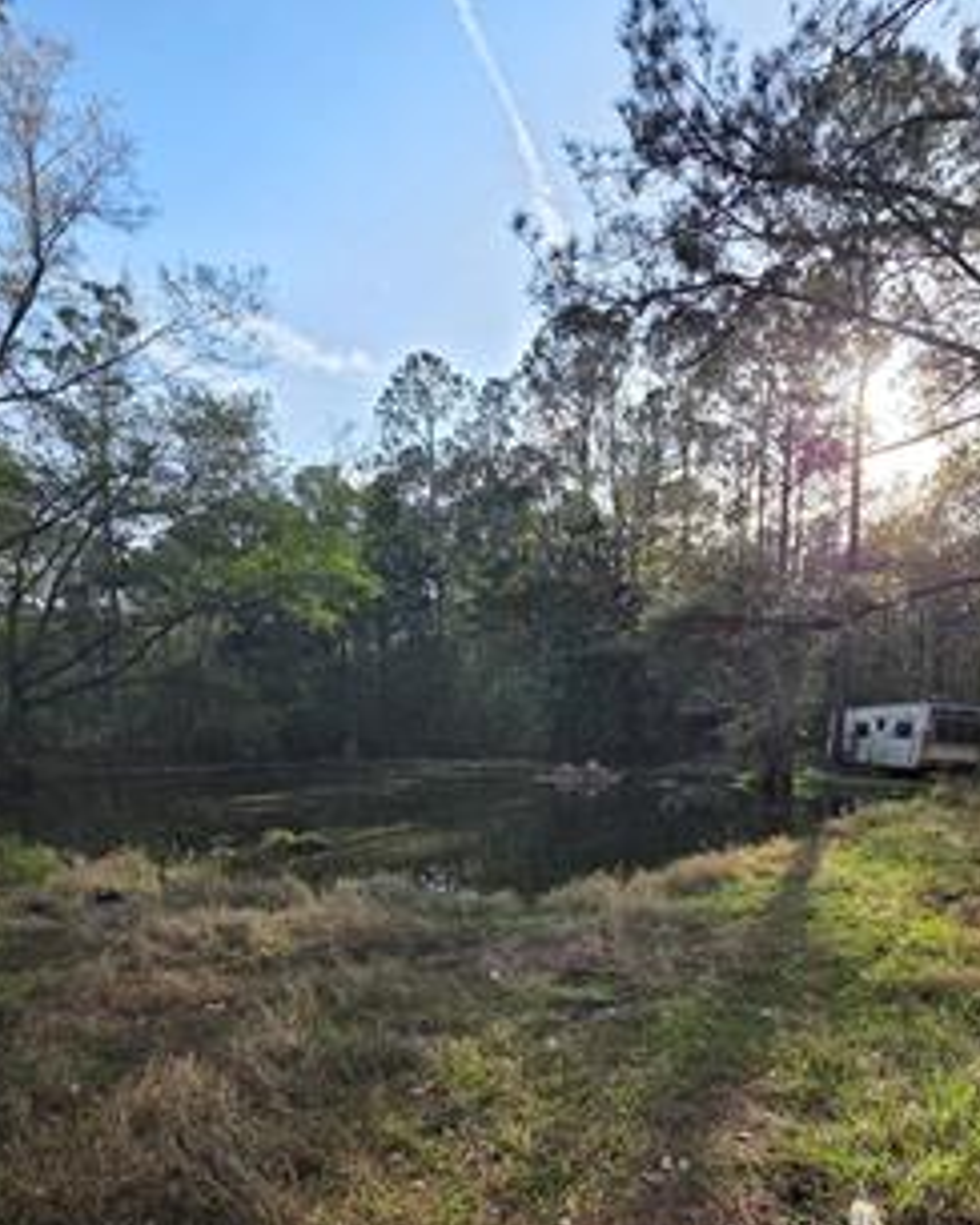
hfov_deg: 65.2
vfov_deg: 77.5
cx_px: 695
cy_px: 827
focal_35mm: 20
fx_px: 725
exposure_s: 1/1248
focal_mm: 2.2
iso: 40
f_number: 1.9
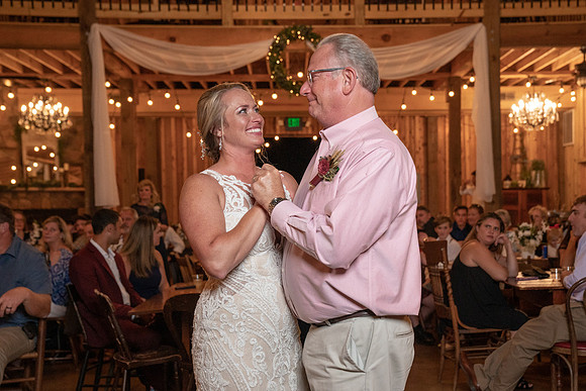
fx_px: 806
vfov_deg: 27.3
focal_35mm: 49
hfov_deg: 39.9
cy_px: 219
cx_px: 334
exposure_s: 1/200
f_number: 4
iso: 2000
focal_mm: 43
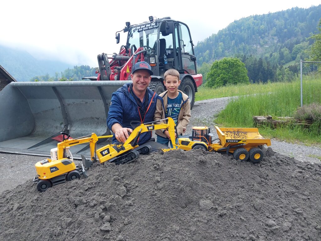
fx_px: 250
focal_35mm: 27
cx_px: 160
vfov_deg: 51.4
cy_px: 120
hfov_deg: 65.3
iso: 20
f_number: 1.8
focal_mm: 4
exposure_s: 1/160
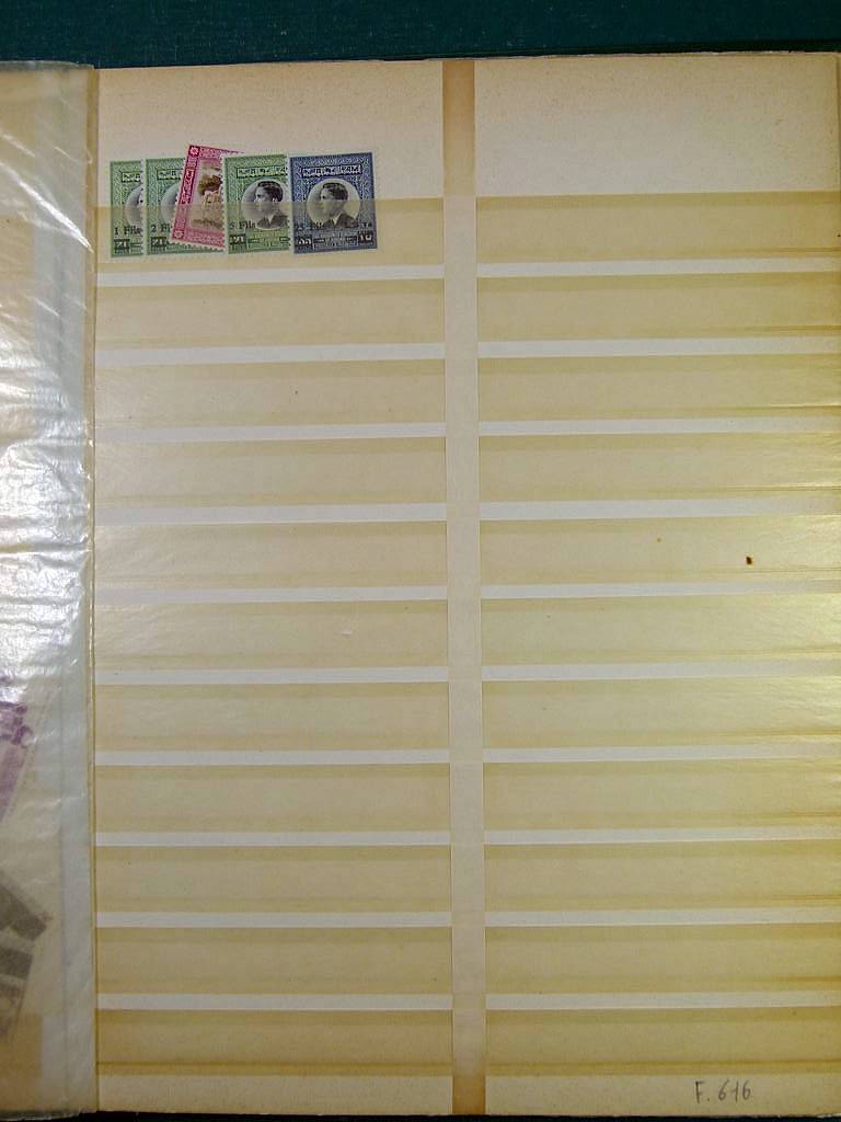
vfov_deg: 54.0
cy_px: 561
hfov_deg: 41.8
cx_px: 420
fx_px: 1101
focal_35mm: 34
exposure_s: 1/160
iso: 100
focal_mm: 6.1
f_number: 4
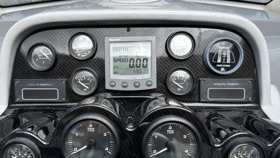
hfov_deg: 62.4
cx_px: 124
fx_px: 230
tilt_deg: -26.7
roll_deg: +1.3
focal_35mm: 31
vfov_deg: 37.7
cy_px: 91
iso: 80
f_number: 1.78
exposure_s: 1/1029
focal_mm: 6.86
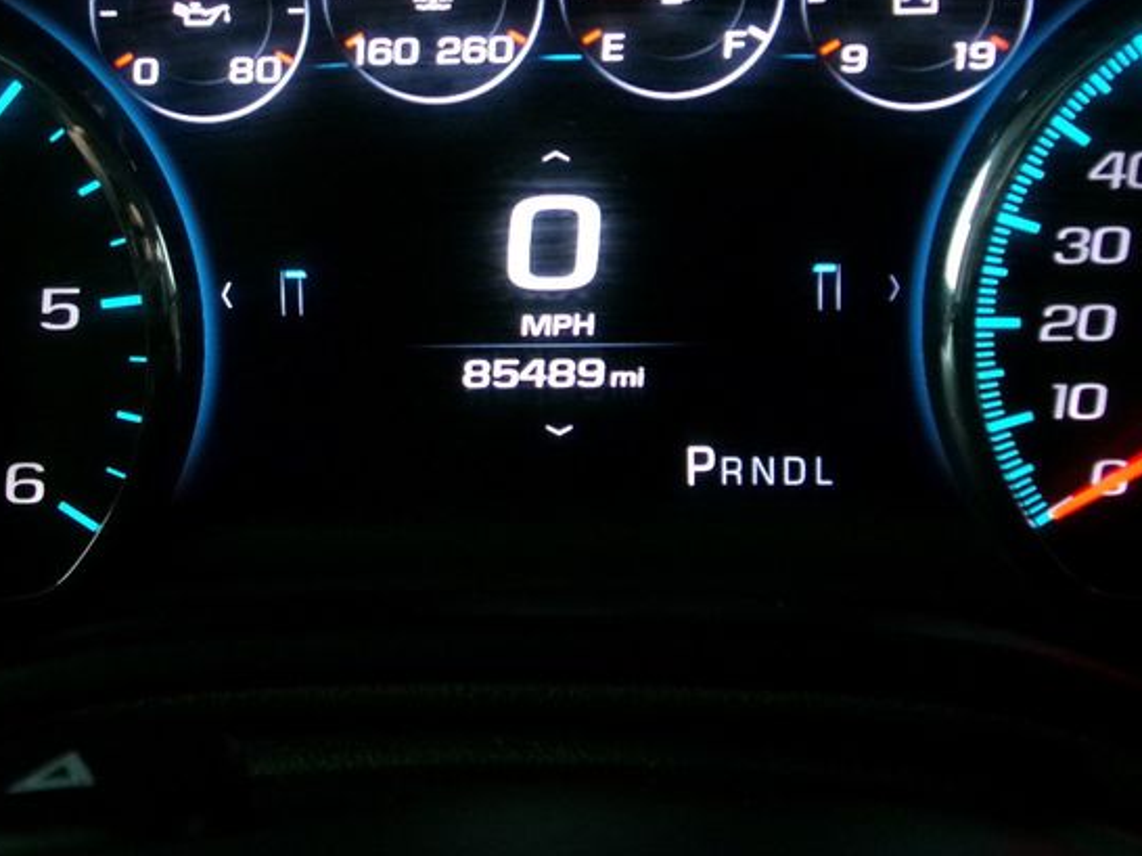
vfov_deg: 21.6
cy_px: 356
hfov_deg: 28.6
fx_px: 2242
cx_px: 506
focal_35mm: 68
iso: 800
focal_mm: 10.3
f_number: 4.4
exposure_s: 1/60
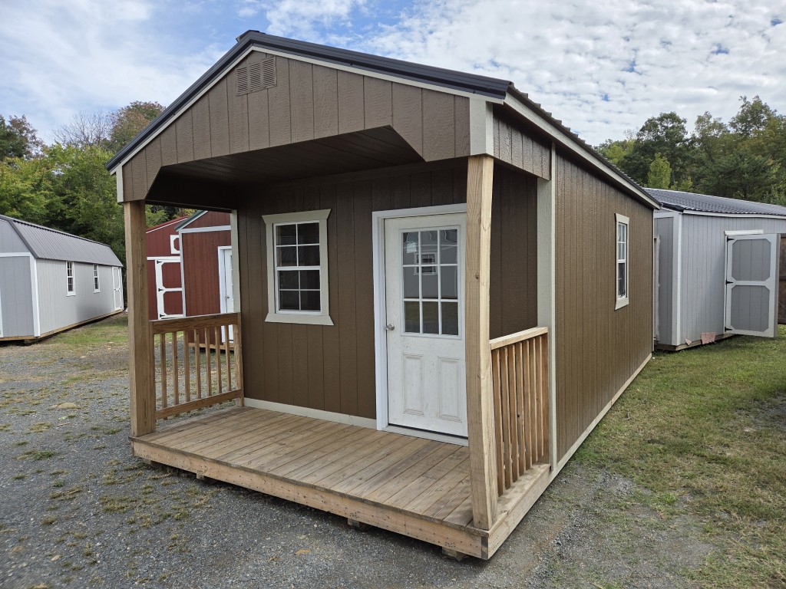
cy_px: 294
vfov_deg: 58.9
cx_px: 393
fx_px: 522
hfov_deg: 73.9
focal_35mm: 23
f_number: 1.8
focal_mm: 5.4
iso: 80
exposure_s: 1/5261
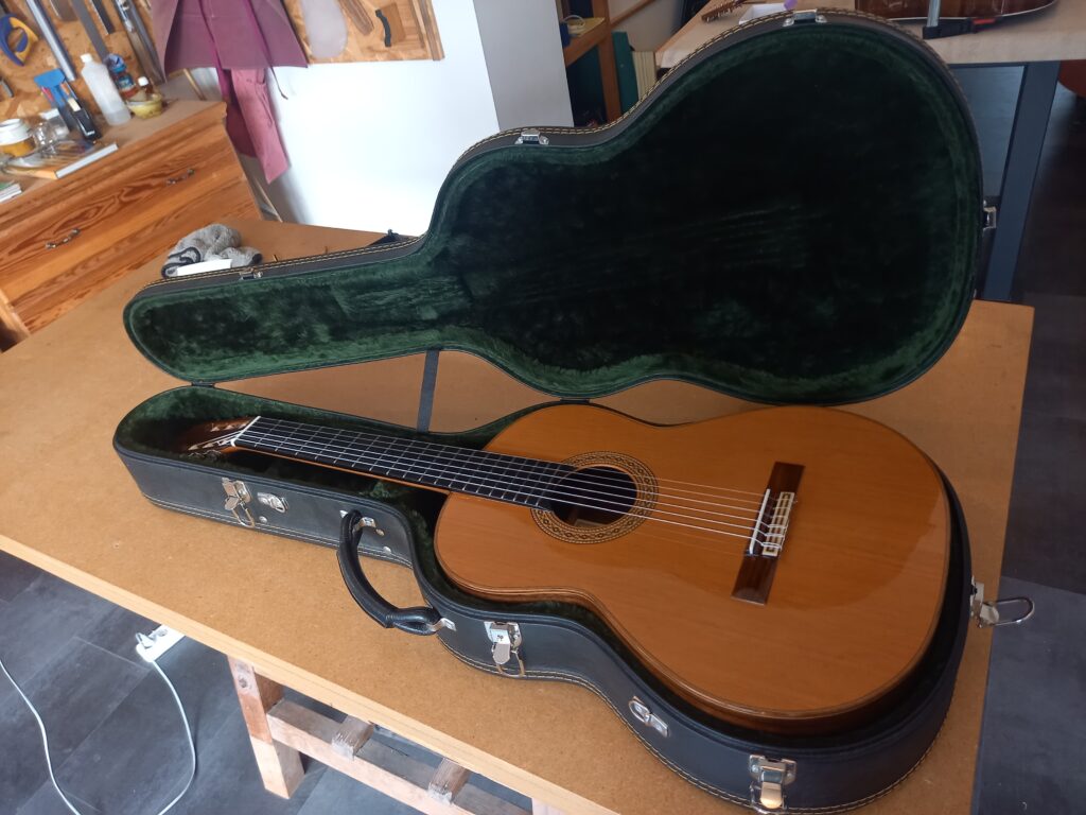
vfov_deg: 54.9
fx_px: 784
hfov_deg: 69.4
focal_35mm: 25
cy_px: 408
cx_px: 543
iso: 320
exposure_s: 1/33.3
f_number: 1.8
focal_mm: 4.65
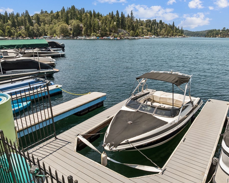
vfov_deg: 54.9
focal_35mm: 26
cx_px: 124
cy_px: 89
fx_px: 176
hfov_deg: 65.9
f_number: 2.8
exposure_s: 1/100
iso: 120
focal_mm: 12.3
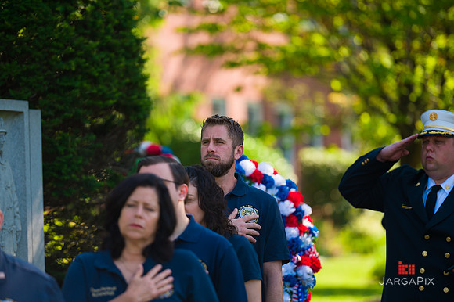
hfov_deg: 10.3
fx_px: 2521
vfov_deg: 6.9
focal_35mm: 200
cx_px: 227
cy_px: 151
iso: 200
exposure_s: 1/1250
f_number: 3.2
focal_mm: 200
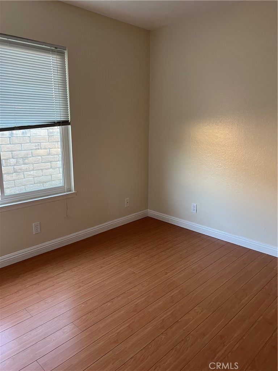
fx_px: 278
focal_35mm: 26
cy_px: 186
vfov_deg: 67.3
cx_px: 139
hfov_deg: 53.1
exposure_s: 1/60
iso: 100
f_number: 1.5
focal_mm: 5.7
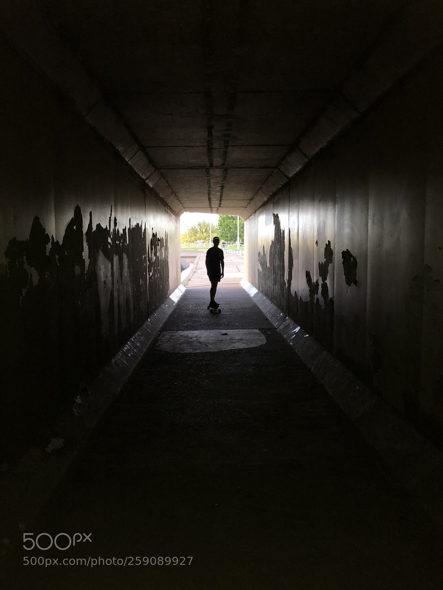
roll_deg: +0.5
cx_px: 222
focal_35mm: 28
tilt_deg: -4.7
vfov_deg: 63.4
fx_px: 478
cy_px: 295
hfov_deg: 49.7
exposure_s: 1/100
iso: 50
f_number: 1.8
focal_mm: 3.99
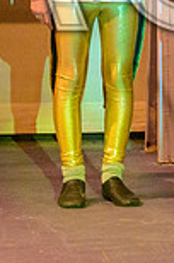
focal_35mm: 236
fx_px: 1719
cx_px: 134
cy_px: -41
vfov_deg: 8.7
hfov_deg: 5.8
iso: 1600
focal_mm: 38
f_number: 4
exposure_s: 1/100
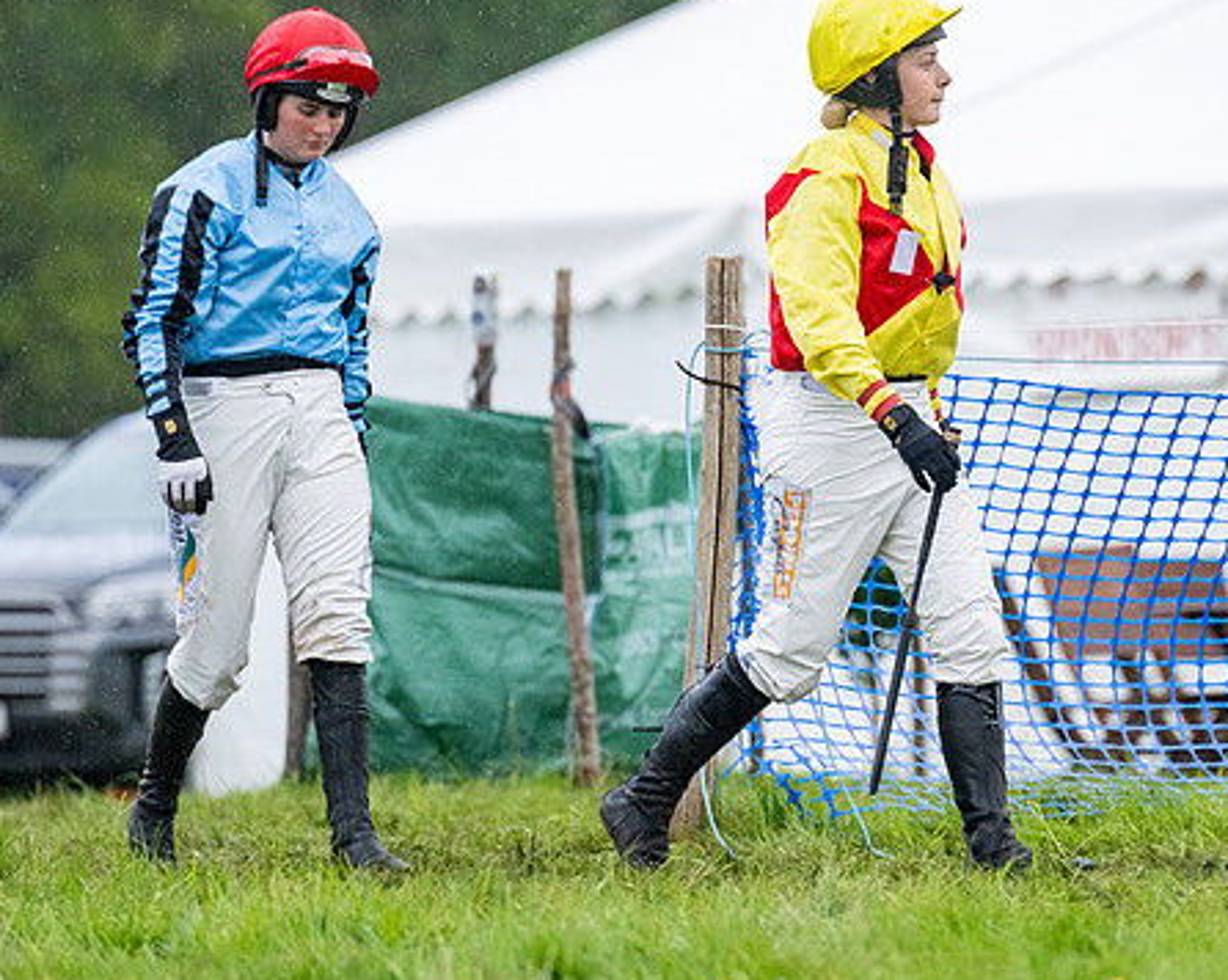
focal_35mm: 483
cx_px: 862
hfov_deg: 4.0
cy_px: 378
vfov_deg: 3.2
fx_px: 17539
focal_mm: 280
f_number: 4
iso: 2000
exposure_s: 1/2500
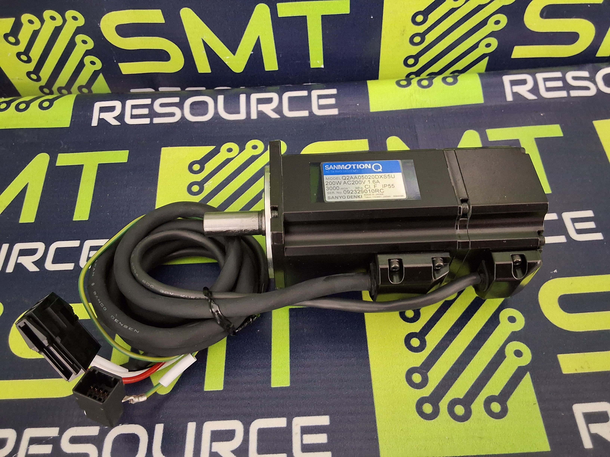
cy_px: 228
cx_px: 305
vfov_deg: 49.7
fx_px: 493
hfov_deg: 63.4
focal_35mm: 28
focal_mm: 2.91
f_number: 1.9
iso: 400
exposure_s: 1/20
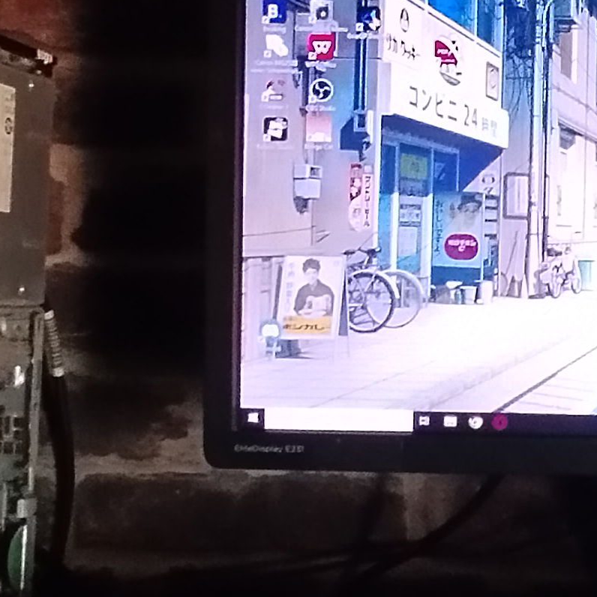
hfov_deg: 26.9
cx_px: 676
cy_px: 219
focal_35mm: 58
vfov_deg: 29.4
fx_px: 1132
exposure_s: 1/25
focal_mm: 1.65
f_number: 2.2
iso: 320
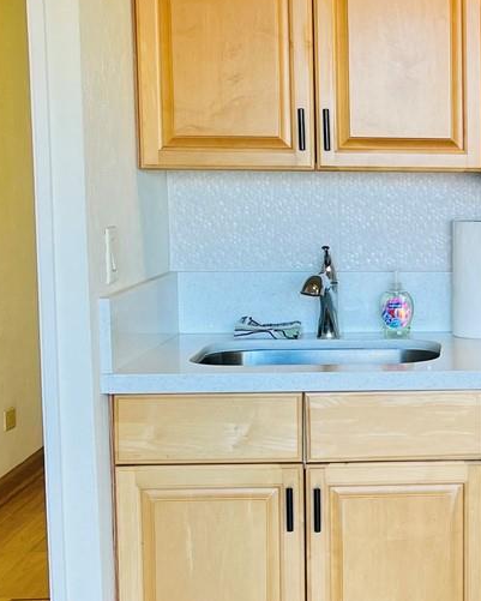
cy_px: 301
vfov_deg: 23.6
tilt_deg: -6.7
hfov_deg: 17.8
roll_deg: -0.7
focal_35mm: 81
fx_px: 1441
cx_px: 618
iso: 32
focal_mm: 5.1
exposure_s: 1/134
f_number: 1.6
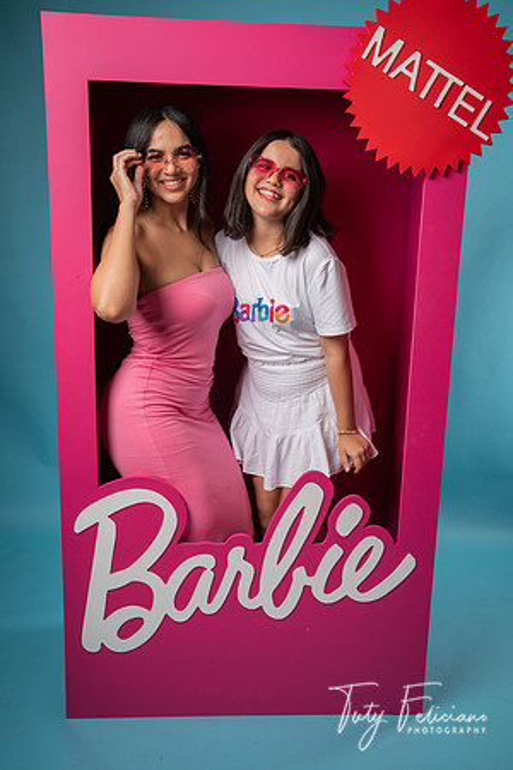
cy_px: 385
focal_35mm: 35
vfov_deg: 54.4
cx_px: 256
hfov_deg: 37.9
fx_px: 748
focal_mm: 35
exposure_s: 1/200
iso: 250
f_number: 6.3
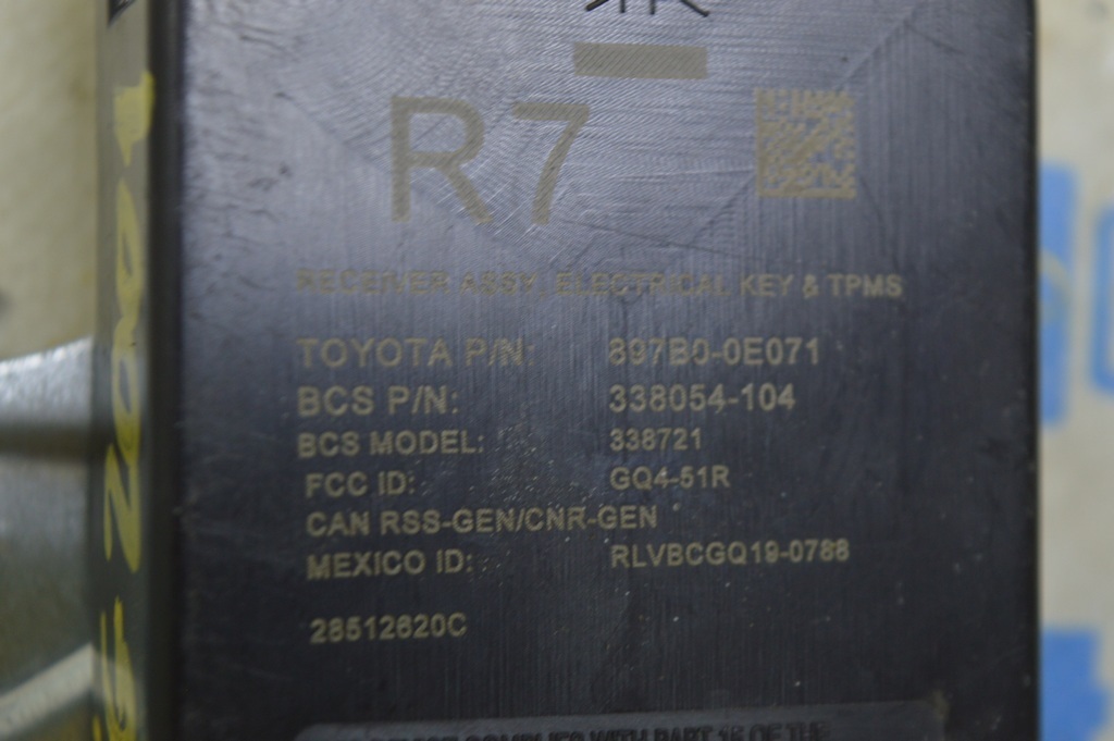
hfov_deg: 24.6
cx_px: 557
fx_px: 2551
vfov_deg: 16.5
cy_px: 370
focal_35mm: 82
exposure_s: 1/20
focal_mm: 55
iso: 400
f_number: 5.6
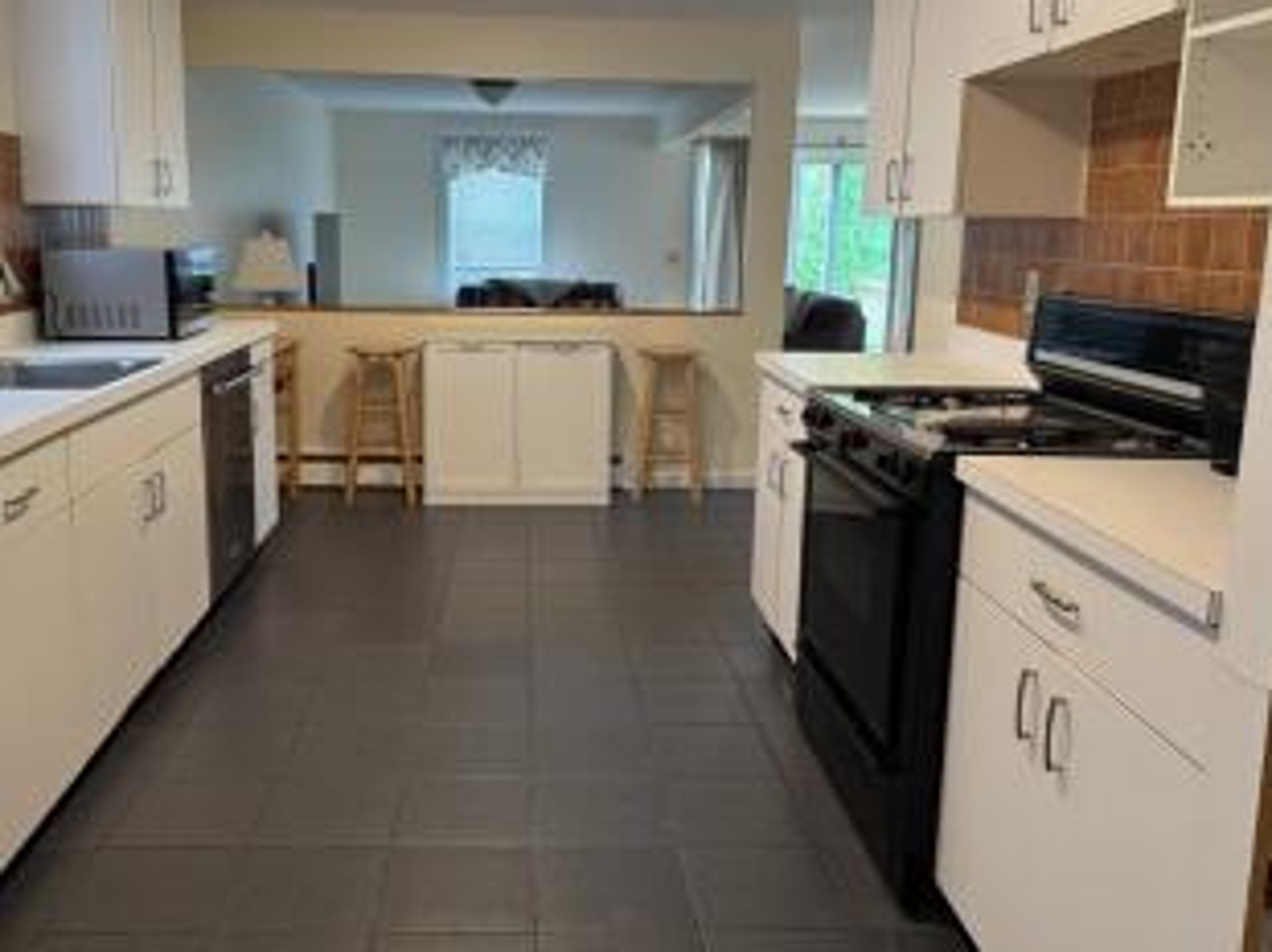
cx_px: 554
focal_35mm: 31
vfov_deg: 45.3
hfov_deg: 58.2
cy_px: 419
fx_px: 1138
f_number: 1.78
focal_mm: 6.76
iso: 160
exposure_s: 1/60
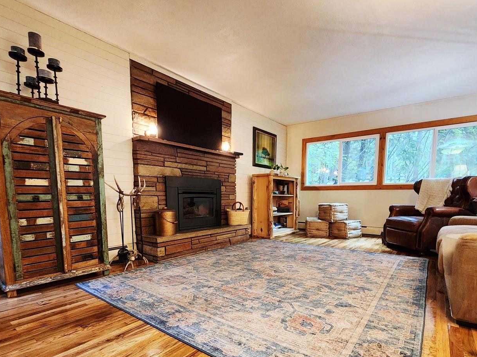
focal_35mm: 17
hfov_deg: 91.0
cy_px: 226
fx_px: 234
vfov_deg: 73.3
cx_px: 251
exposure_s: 1/30
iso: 500
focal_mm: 2.2
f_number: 2.2
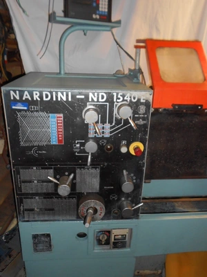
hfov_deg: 48.2
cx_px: 104
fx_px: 231
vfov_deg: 61.7
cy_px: 138
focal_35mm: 29
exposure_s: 1/25
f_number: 3.4
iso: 200
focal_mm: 5.1
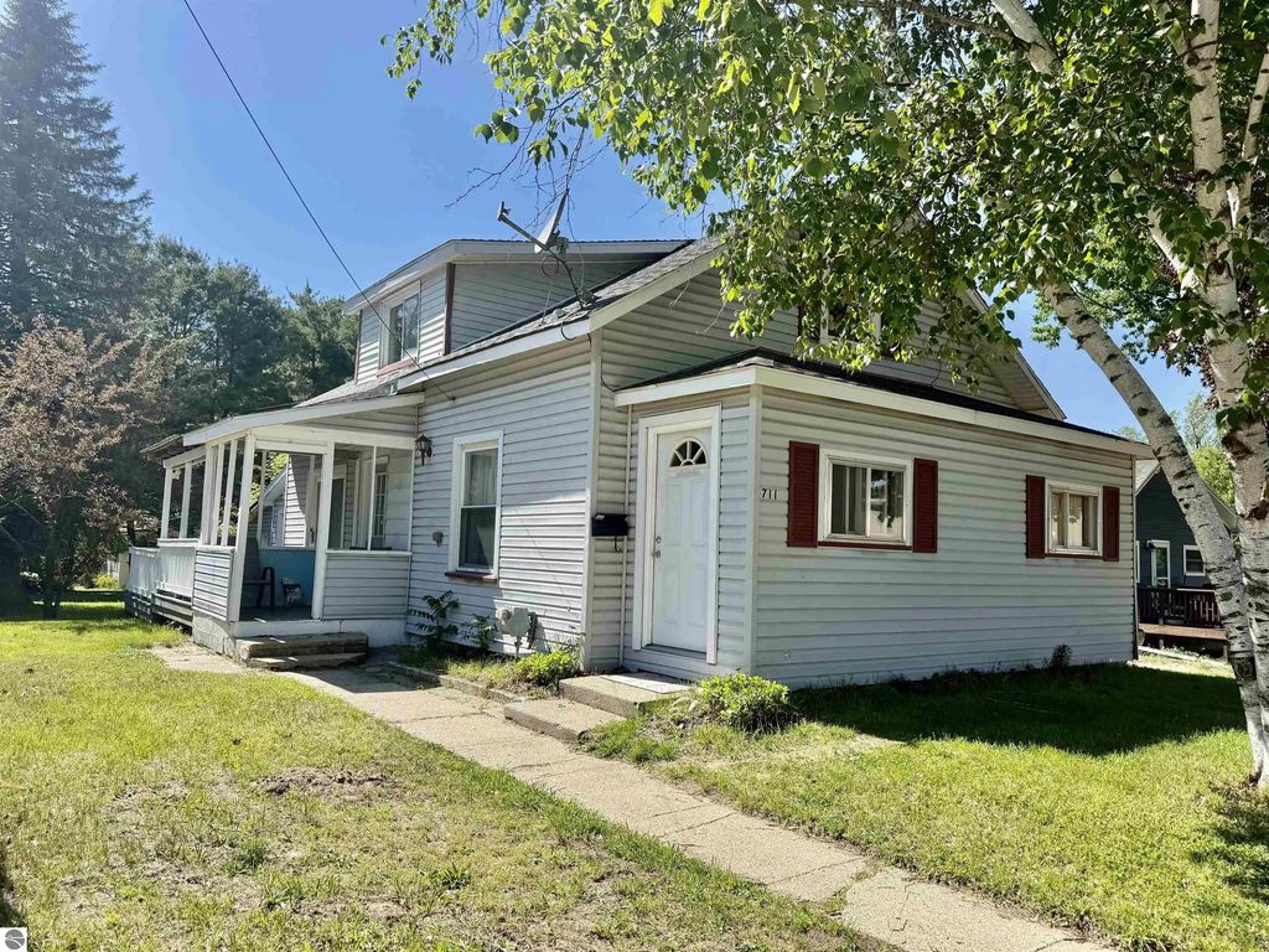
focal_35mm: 24
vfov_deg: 56.8
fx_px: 880
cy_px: 476
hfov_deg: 71.6
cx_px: 634
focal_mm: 6.76
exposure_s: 1/2907
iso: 80
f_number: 1.78
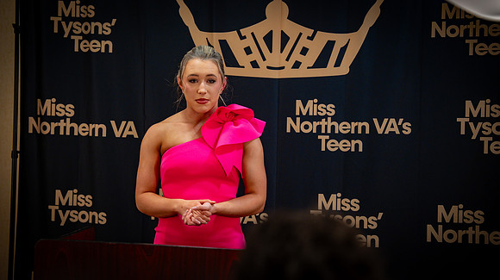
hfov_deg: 28.9
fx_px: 972
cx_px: 250
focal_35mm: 73
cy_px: 140
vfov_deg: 16.4
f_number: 2.8
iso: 800
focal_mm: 70
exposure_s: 1/125
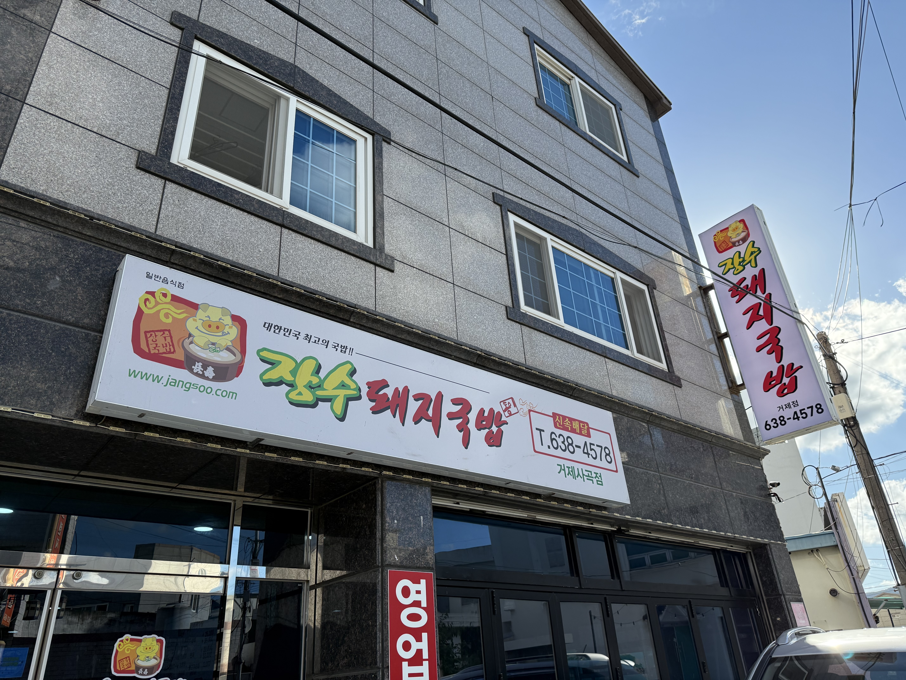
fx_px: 628
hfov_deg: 71.6
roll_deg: +3.6
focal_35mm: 24
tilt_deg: +28.6
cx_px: 453
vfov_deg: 56.8
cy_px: 340
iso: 100
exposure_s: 1/3145
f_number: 1.78
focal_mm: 6.76
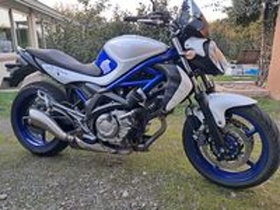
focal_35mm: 27
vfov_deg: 51.4
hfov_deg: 65.3
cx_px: 140
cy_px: 105
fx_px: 218
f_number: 1.8
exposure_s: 1/50
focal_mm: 4
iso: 50
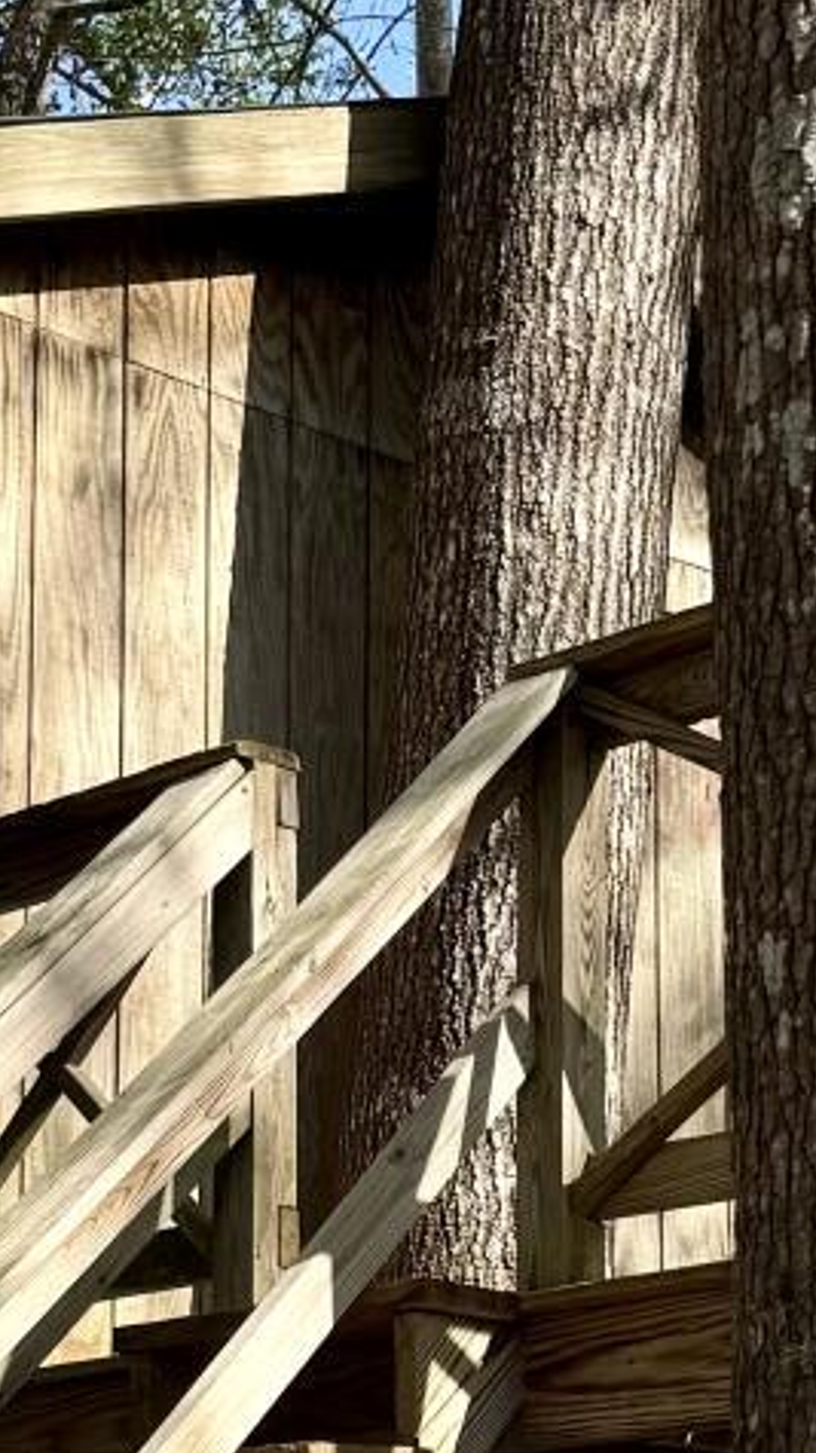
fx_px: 4234
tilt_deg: +5.7
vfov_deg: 18.8
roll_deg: +0.5
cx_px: 333
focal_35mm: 110
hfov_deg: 11.0
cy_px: 1560
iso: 80
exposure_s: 1/1230
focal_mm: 6.76
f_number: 1.78
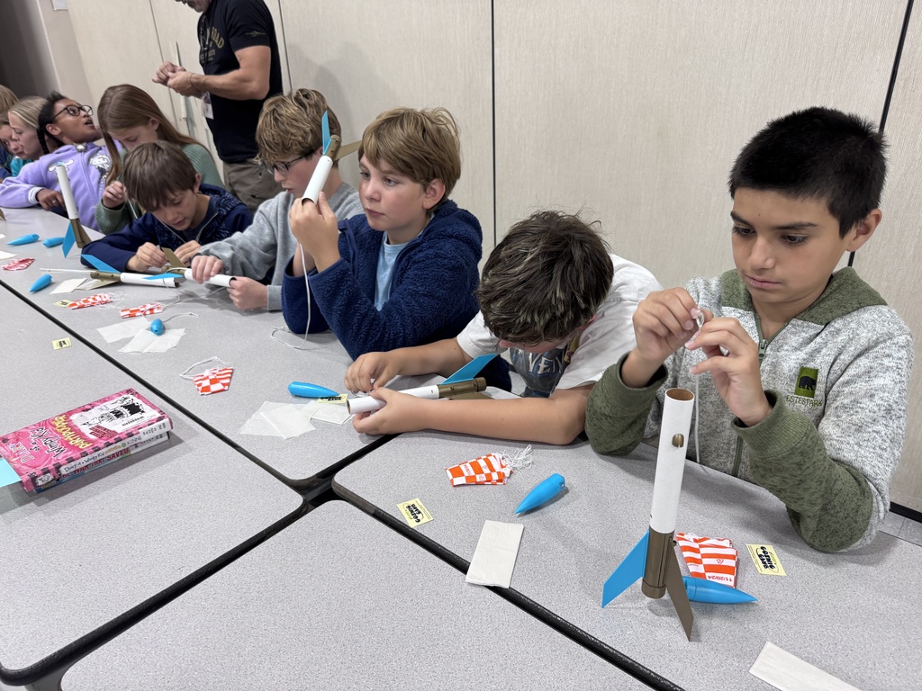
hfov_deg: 71.6
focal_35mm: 24
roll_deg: +1.0
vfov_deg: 56.8
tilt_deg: -27.0
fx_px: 639
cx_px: 461
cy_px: 346
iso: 160
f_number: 1.78
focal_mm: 6.76
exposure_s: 1/60
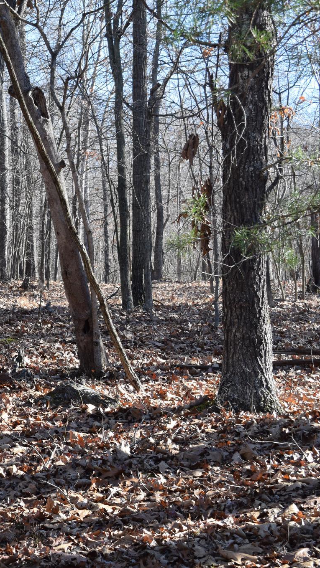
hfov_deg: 14.1
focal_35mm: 83
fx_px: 1249
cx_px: -82
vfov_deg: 25.7
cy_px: 283
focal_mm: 35
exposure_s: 1/250
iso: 400
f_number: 8
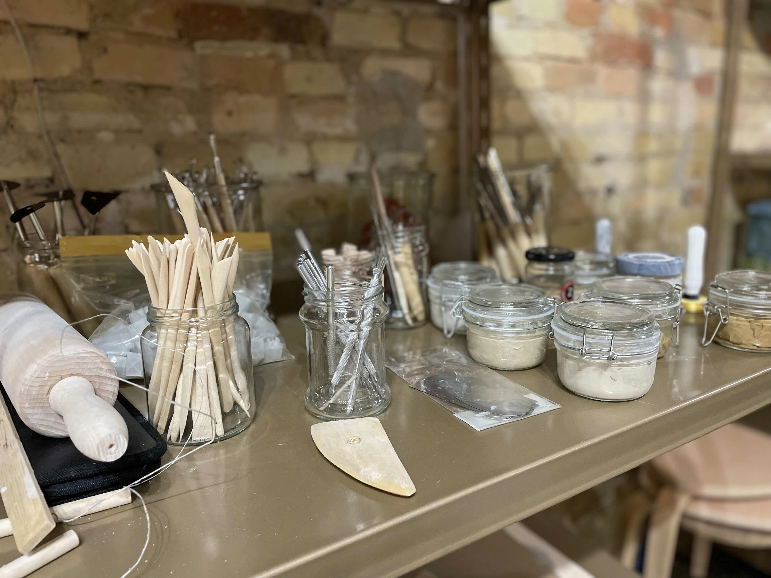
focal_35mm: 26
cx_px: 386
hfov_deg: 67.3
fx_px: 579
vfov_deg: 53.1
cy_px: 289
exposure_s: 1/50
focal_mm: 4.2
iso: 400
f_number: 1.6
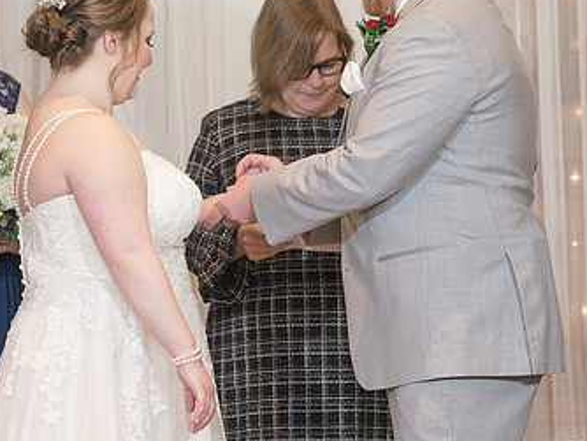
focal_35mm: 272
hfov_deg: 7.3
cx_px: 295
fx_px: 4616
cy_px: 81
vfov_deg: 5.5
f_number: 4
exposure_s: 1/200
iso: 2000
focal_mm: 130
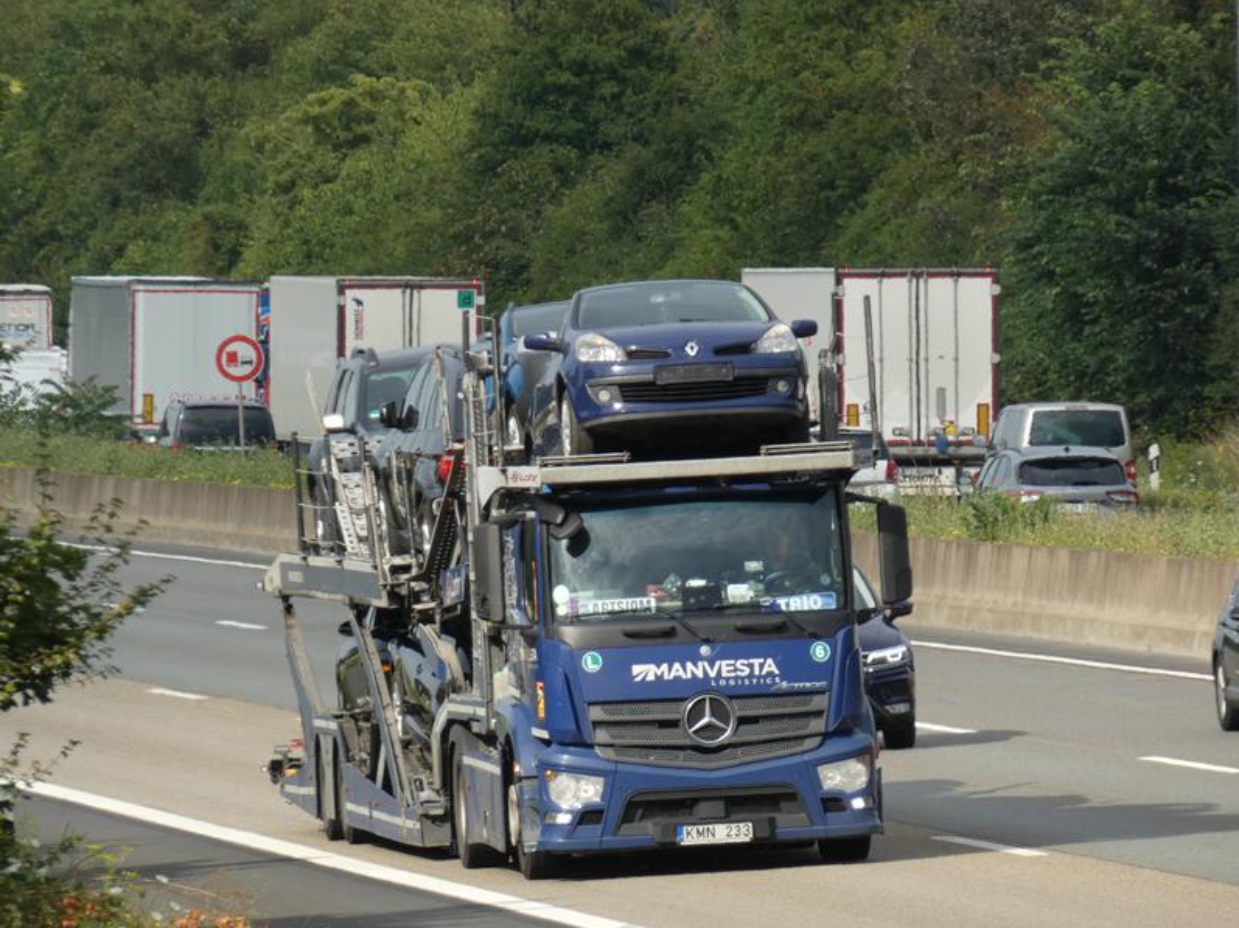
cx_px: 619
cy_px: 465
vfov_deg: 2.1
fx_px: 25151
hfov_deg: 2.8
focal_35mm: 703
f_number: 5.6
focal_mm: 125.5
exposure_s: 1/250
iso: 80
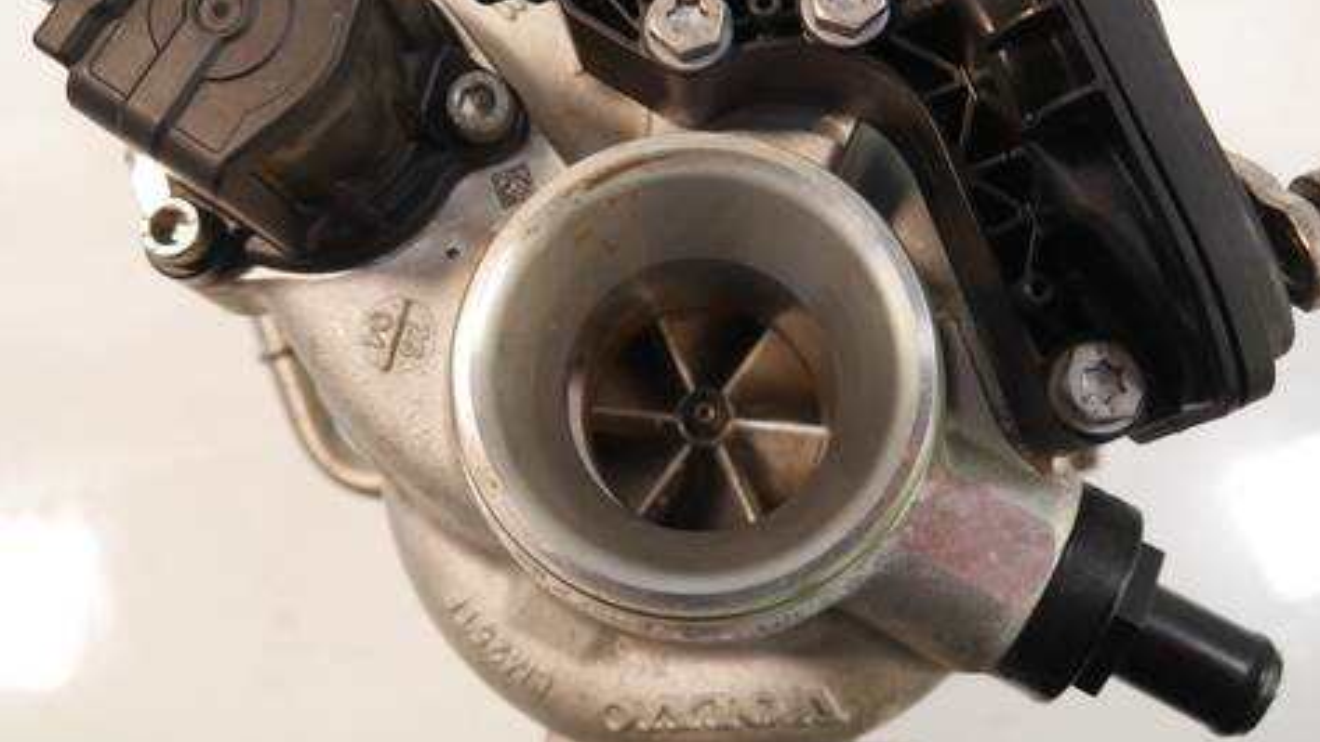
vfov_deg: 28.3
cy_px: 296
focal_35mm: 42
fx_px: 1470
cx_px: 664
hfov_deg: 48.4
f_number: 4.1
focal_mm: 19
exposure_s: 1/60
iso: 800
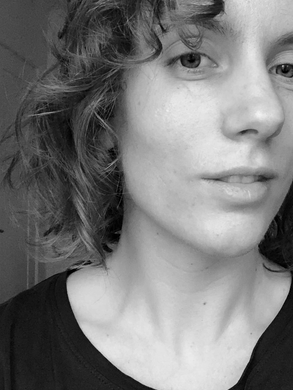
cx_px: 174
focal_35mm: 50
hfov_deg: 29.1
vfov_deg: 38.2
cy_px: 193
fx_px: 564
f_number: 2.2
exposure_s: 1/60
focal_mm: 2.87
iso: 400
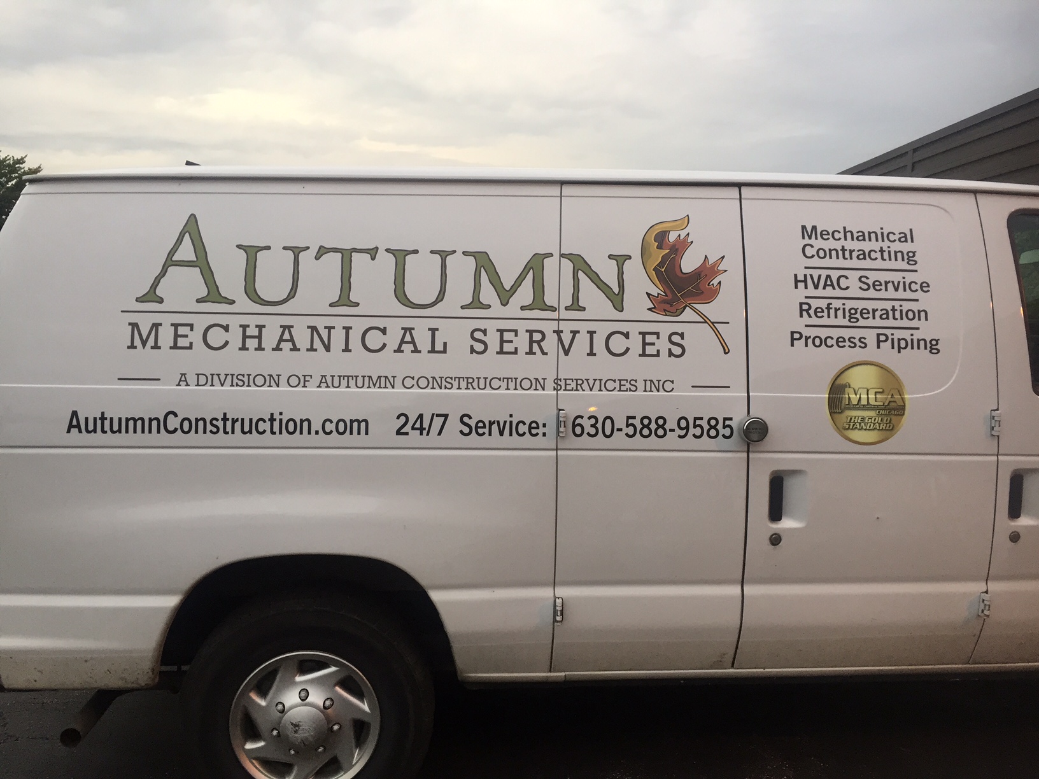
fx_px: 870
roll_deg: -1.2
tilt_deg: -6.0
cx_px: 520
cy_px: 390
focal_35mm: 29
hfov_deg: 61.7
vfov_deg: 48.2
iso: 32
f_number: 2.2
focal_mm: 4.15
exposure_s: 1/40
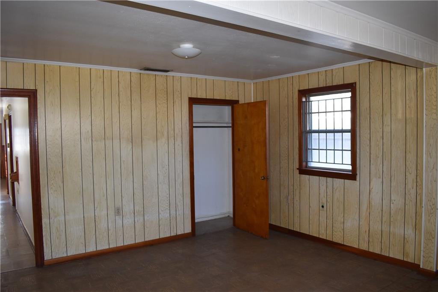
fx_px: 328
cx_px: 219
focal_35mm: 27
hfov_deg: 67.4
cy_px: 146
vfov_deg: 47.9
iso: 800
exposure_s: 1/100
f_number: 4.5
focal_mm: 18
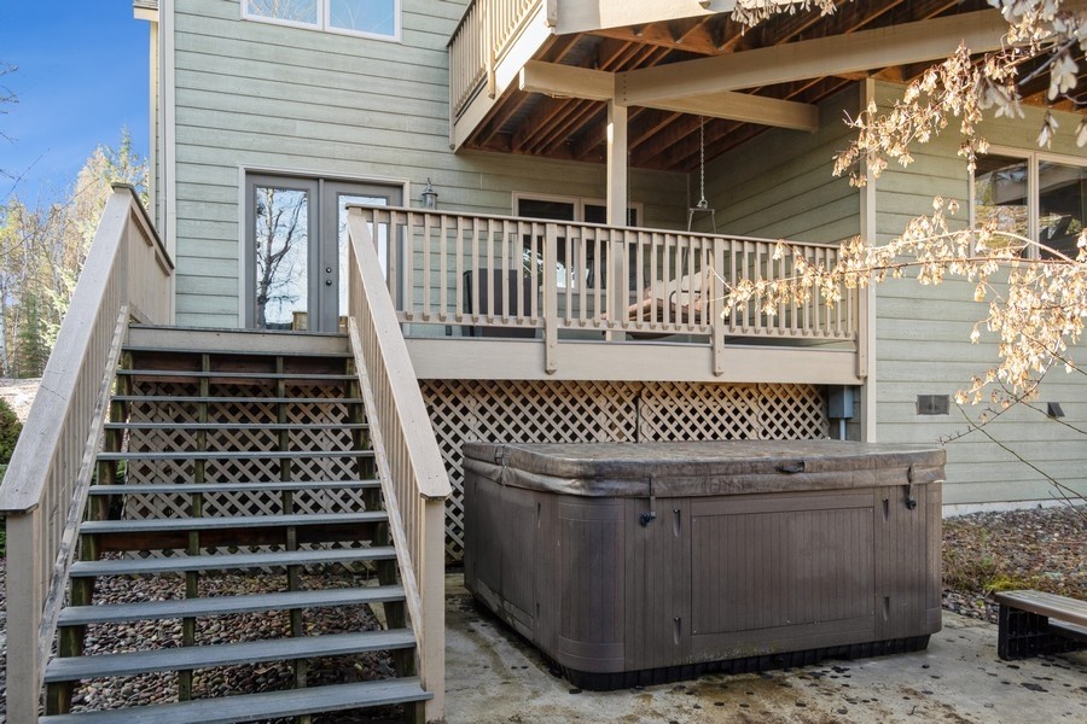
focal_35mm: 27
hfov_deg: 67.4
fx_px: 815
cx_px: 544
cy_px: 362
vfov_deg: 47.9
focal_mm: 18
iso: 100
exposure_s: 1/30
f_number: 6.3
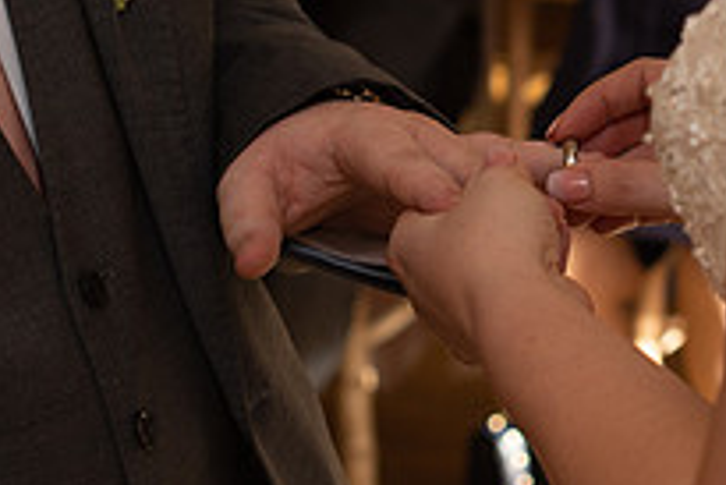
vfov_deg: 8.2
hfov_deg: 12.3
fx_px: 3370
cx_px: 549
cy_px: 169
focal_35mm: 167
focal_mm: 35
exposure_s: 1/100
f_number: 3.5
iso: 125
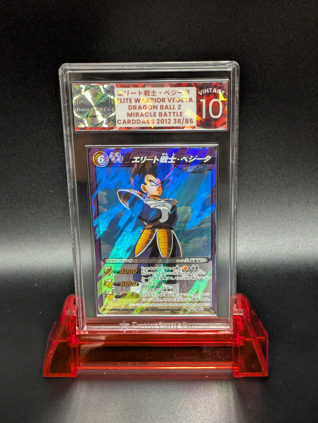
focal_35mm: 49
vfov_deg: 38.9
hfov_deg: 29.7
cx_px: 159
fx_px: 600
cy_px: 212
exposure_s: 1/60
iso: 304
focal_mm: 4.53
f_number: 1.7
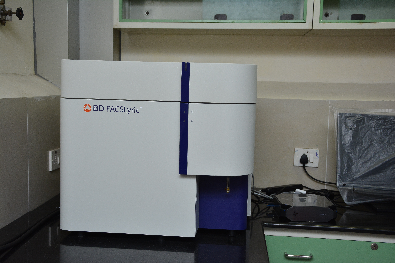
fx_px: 527
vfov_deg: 28.1
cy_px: 132
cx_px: 198
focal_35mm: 48
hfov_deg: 41.1
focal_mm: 32
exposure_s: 1/125
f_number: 6.3
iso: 500
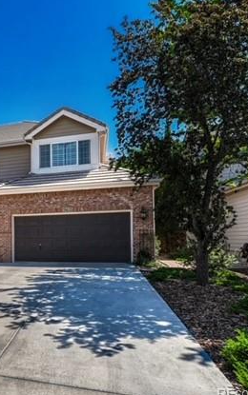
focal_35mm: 23
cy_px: 200
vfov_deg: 76.5
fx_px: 251
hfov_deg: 43.2
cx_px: -12
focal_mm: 14.8
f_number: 8
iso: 400
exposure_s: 1/320
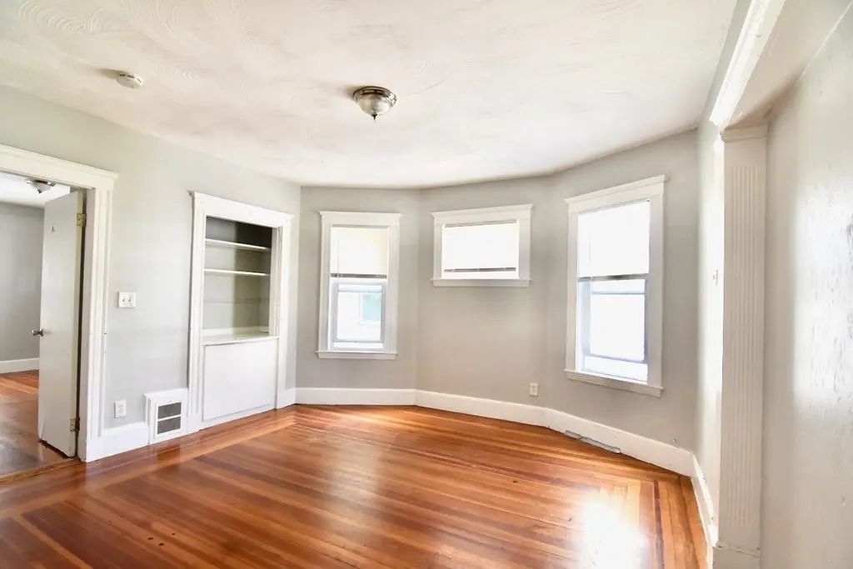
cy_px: 284
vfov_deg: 72.1
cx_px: 426
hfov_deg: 95.0
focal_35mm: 16
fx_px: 391
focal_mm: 11
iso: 800
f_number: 5
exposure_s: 1/100
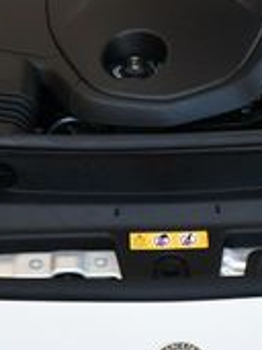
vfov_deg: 15.1
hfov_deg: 11.4
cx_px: 143
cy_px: 90
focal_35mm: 130
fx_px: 1314
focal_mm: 18
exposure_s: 1/250
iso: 400
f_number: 5.6
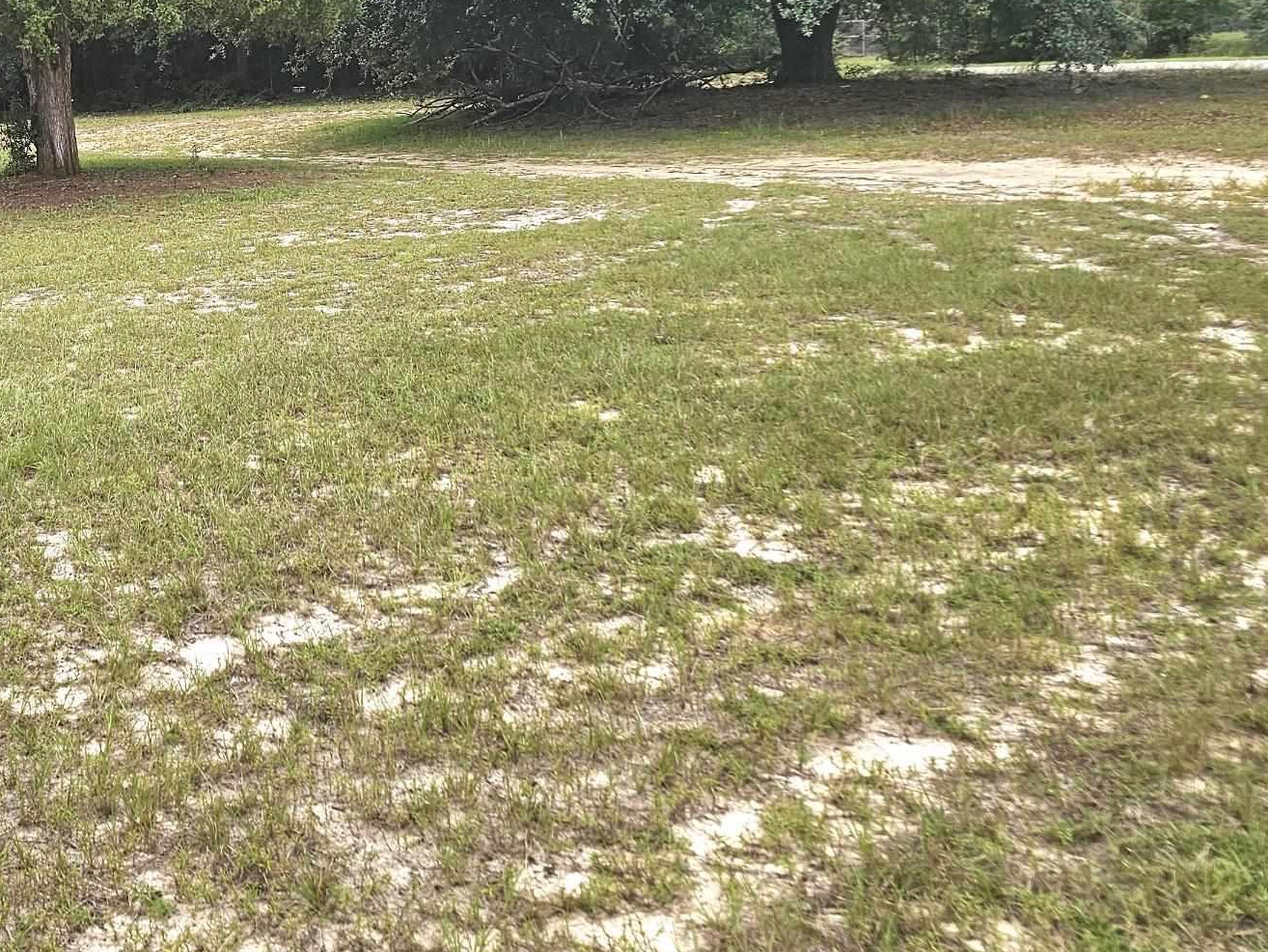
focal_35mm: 42
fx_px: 1539
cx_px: 164
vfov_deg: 33.3
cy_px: 177
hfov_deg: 41.7
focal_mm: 6.3
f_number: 1.7
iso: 25
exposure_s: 1/182
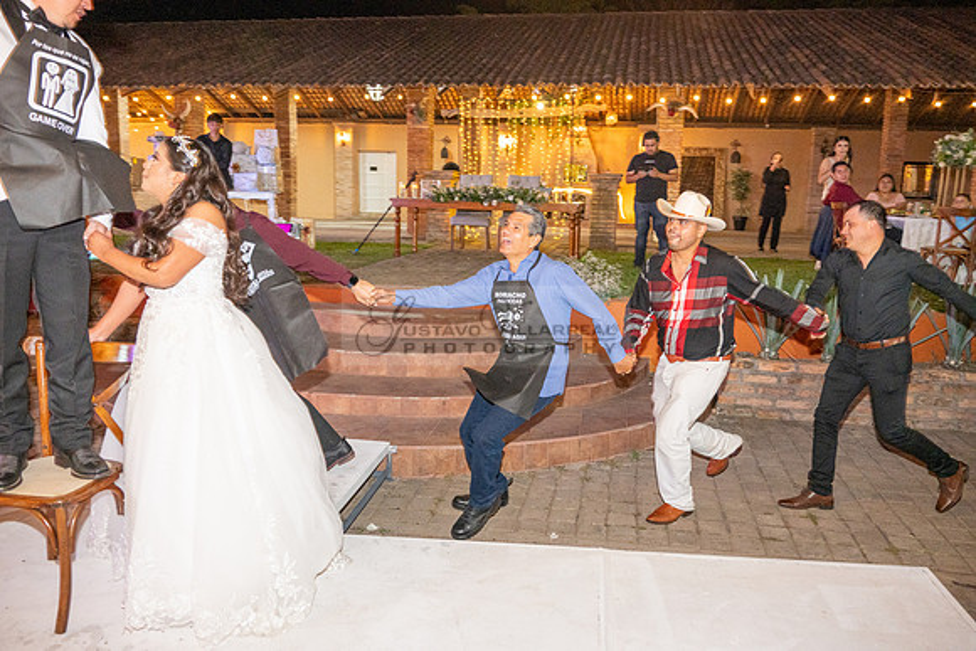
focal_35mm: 28
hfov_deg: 65.5
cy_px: 326
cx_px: 488
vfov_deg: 46.4
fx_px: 759
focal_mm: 28
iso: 2500
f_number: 5
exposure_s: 1/80
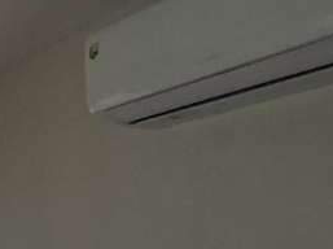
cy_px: 242
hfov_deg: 16.6
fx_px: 730
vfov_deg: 18.9
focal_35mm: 76
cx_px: -390
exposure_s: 1/566
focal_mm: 1.74
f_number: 2.2
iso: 40
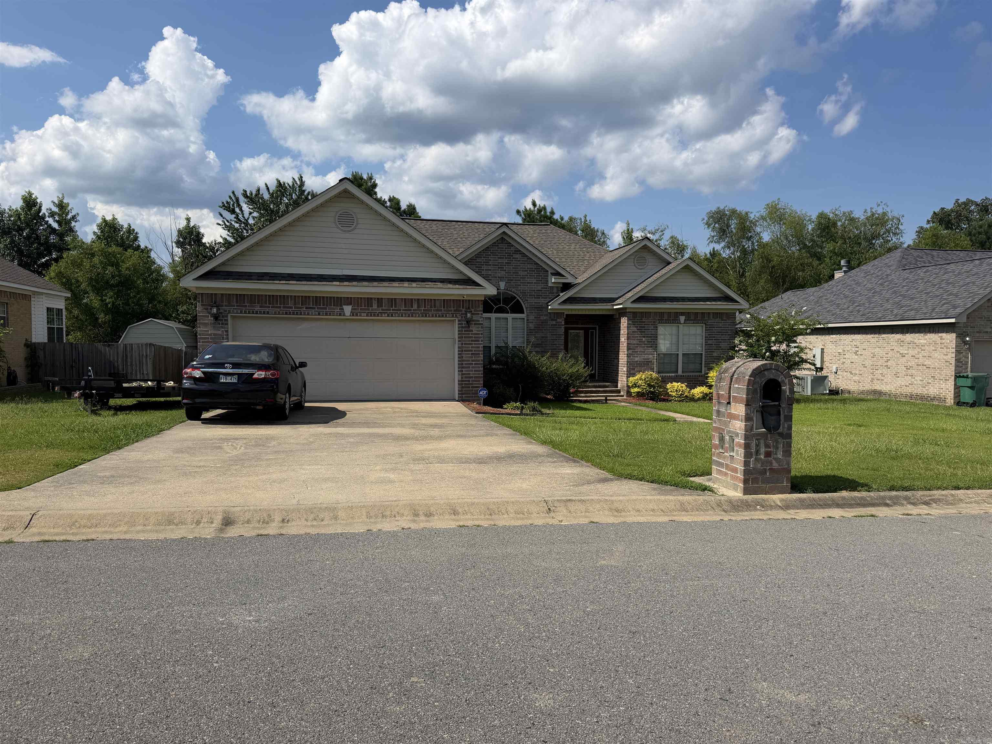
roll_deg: +0.1
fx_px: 688
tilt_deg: -2.8
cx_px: 496
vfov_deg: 56.8
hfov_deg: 71.6
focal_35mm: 24
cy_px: 372
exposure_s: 1/7353
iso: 80
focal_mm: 6.76
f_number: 1.78
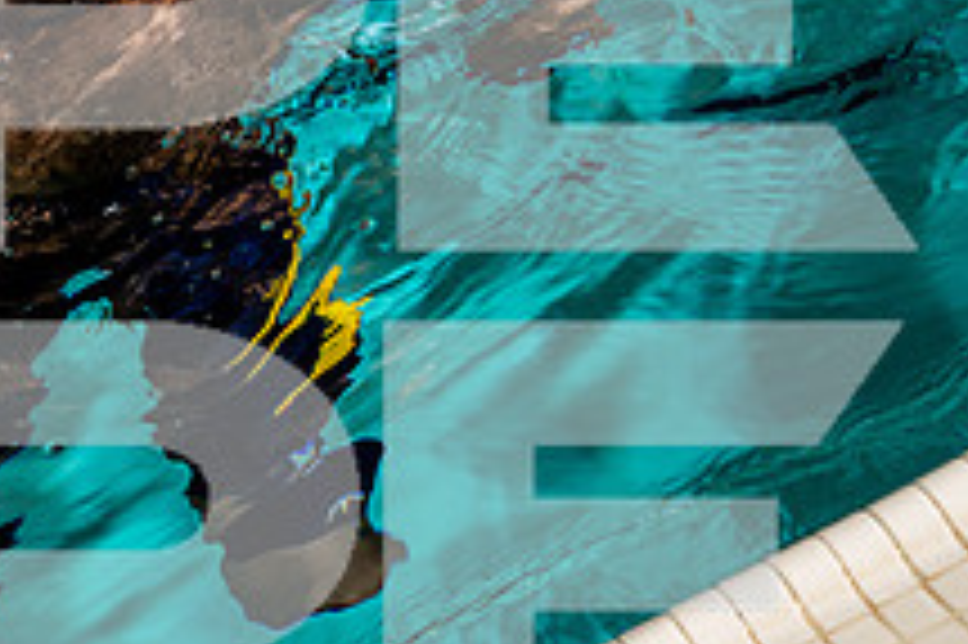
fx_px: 2902
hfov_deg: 17.9
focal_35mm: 108
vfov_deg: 12.5
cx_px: -230
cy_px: 16
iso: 640
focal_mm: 40
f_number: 5.6
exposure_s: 1/250
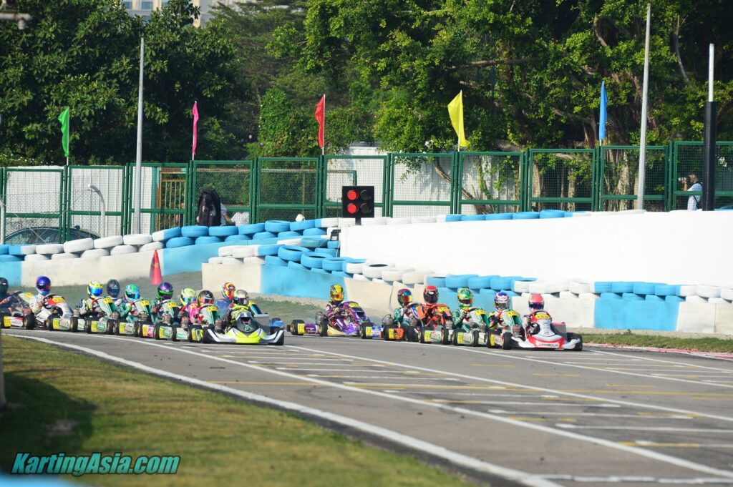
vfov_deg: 4.6
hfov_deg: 6.9
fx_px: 6103
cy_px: 244
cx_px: 366
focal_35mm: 300
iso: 200
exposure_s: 1/500
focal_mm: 300
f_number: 8
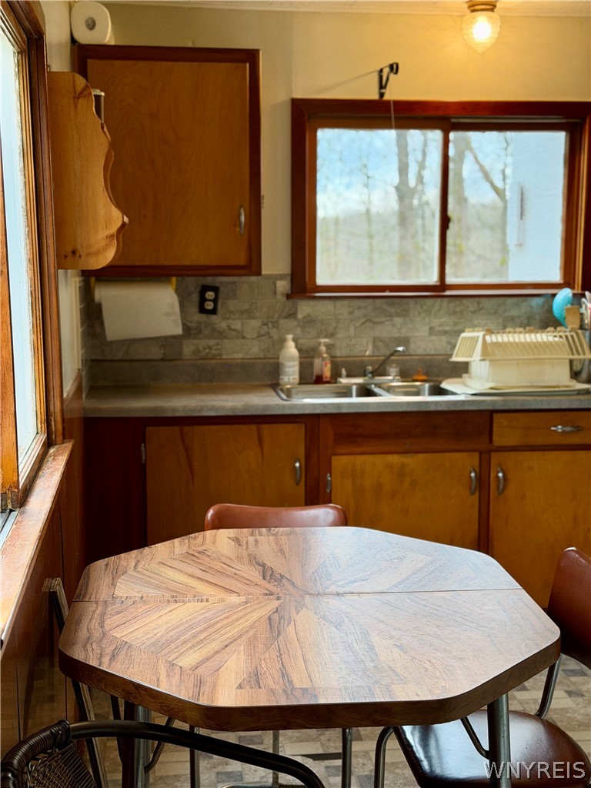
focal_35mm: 48
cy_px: 394
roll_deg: -0.4
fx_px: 1093
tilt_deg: -7.8
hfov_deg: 30.3
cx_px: 296
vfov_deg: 39.7
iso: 250
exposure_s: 1/120
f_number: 1.78
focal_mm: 6.76
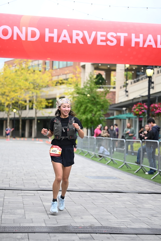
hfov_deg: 18.7
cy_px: 120
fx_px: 489
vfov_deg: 27.7
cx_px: 80
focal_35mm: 73
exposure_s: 1/2000
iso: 640
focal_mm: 73
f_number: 2.8
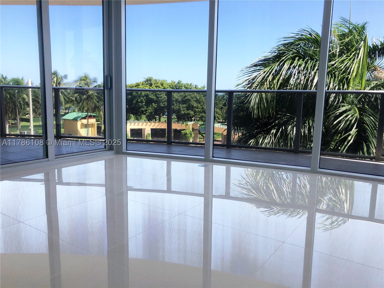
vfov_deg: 49.7
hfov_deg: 63.4
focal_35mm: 28
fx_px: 311
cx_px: 192
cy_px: 144
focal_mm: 3.99
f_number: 1.8
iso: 20
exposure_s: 1/322
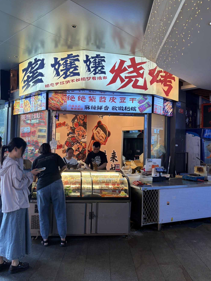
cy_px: 140
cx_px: 101
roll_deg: -1.8
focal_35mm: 28
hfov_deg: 49.7
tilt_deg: +1.8
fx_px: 228
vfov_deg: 63.4
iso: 50
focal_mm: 5.96
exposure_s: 1/100
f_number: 1.6
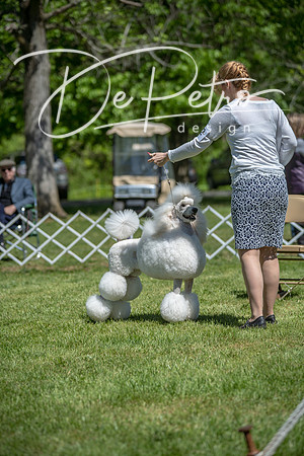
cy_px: 228
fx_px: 1710
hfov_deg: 10.2
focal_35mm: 135
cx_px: 152
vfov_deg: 15.2
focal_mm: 135
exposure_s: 1/1000
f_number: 4
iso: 100
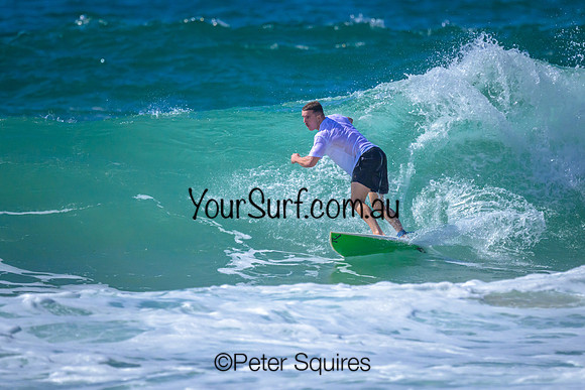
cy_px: 187
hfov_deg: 1.9
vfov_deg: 1.3
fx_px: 17863
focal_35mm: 1099
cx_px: 334
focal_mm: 800
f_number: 6.3
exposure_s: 1/2000
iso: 1600
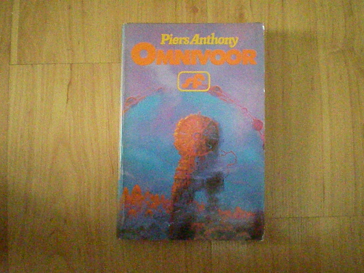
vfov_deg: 37.7
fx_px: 400
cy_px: 136
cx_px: 182
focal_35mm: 38
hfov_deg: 49.0
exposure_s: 1/50
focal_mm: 6.3
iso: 4293
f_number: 3.1
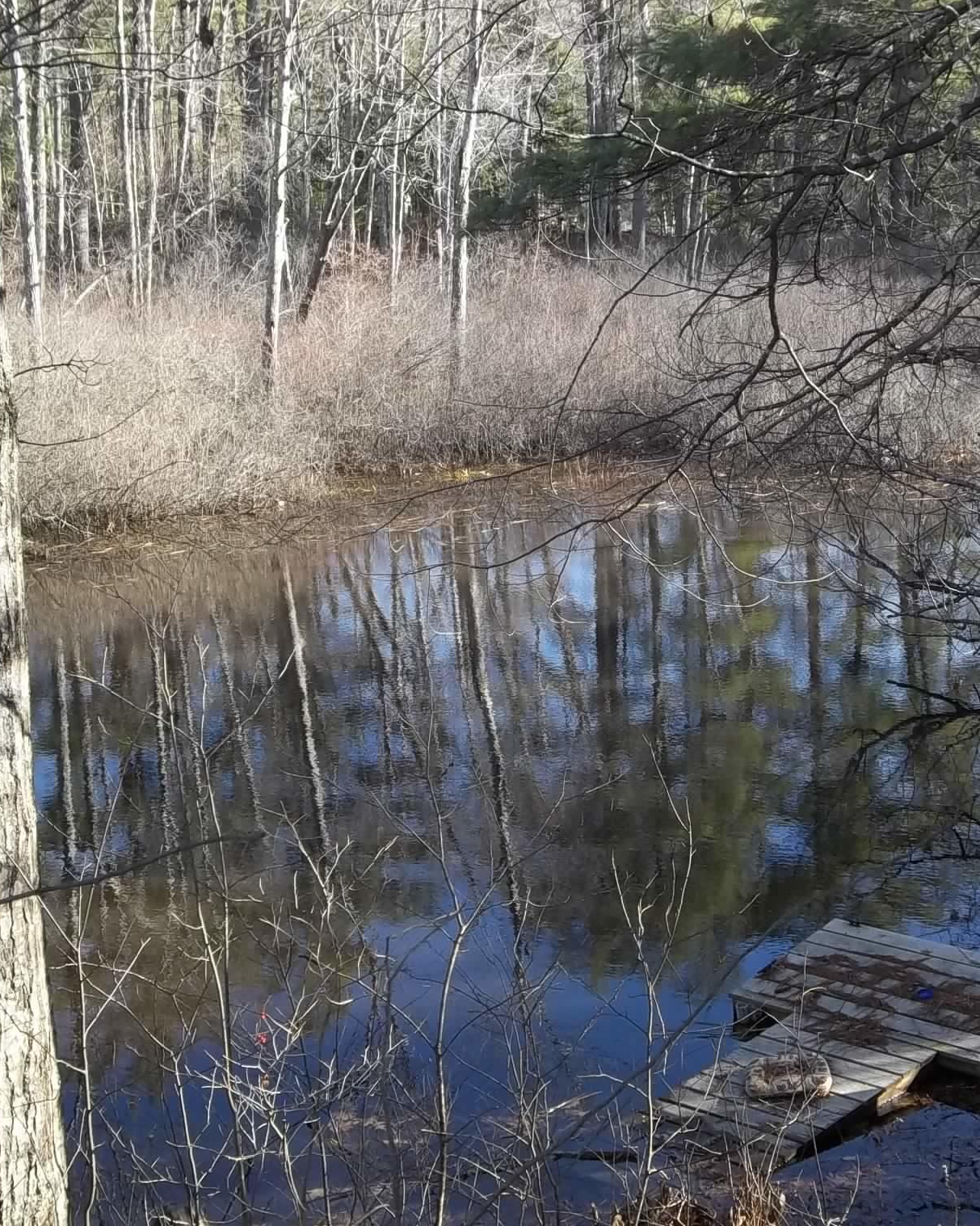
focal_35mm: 58
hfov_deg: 26.0
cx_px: 675
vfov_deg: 32.5
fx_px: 2103
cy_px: 618
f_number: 4.5
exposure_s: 1/100
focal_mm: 7.8
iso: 80
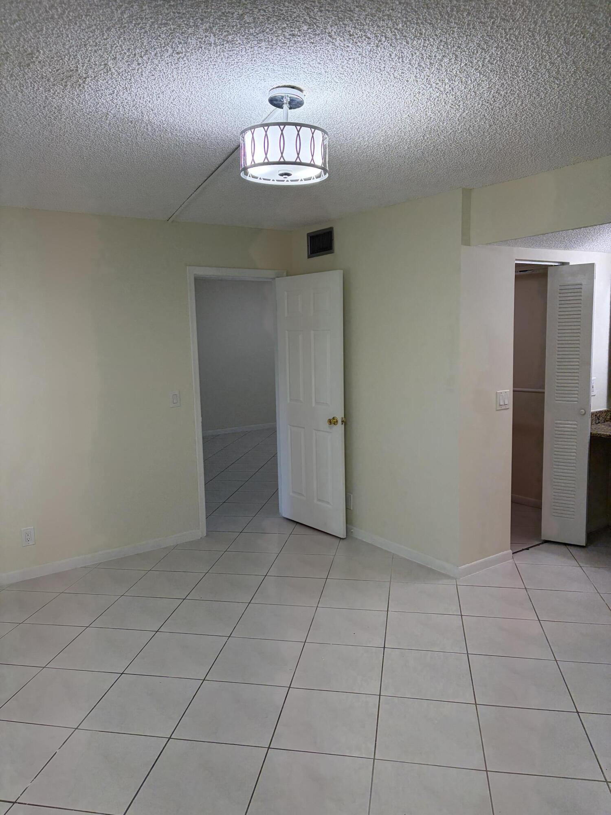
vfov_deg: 67.3
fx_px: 612
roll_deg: +1.4
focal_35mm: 26
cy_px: 408
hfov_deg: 53.1
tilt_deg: -6.8
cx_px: 306
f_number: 1.6
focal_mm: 5.96
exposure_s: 1/220
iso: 100
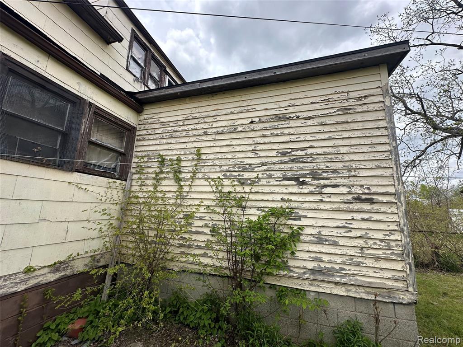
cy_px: 174
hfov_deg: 102.1
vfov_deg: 85.7
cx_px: 232
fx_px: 187
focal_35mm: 14
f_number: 2.2
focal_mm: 2.22
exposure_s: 1/1319
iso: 50
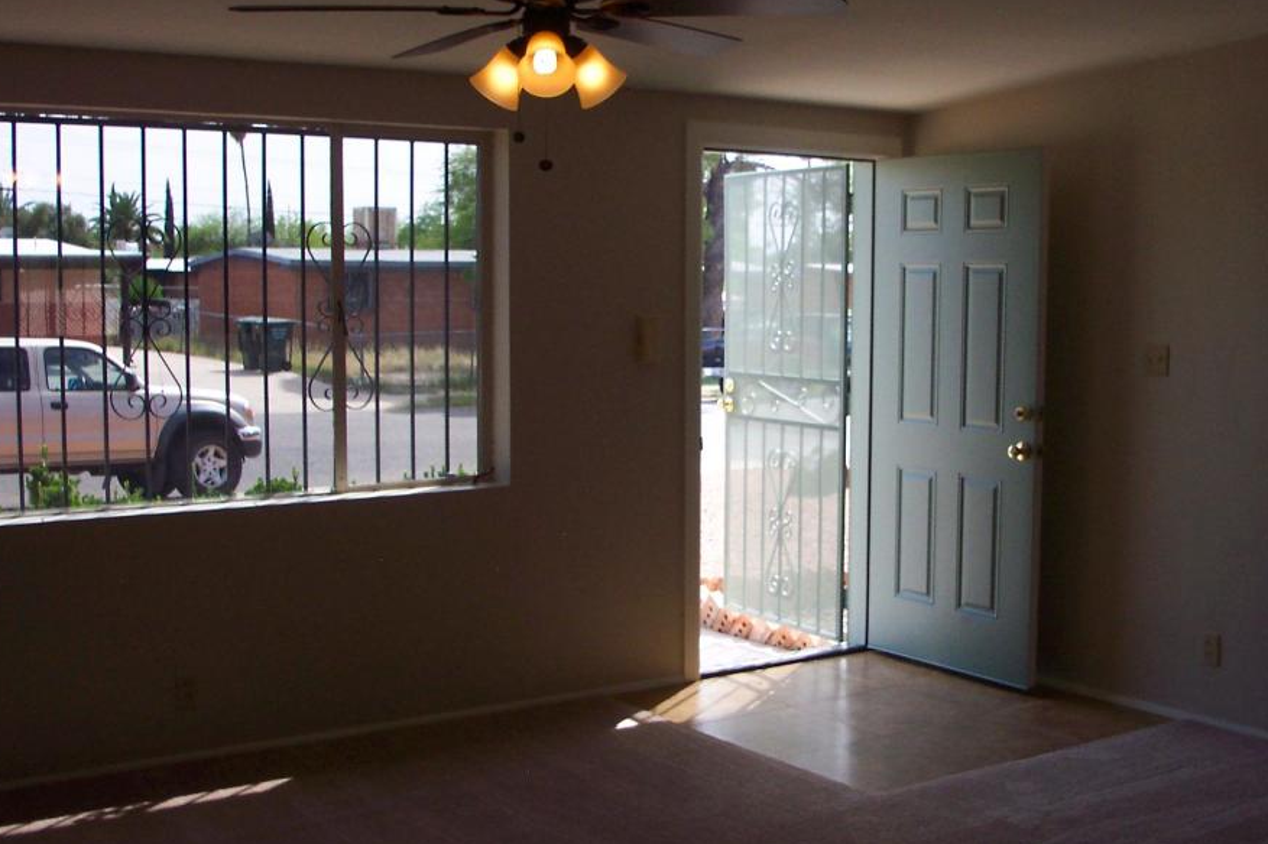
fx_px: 1620
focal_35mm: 46
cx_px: 695
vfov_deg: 29.2
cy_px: 447
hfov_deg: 42.7
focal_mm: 7.5
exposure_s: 1/500
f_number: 2.8
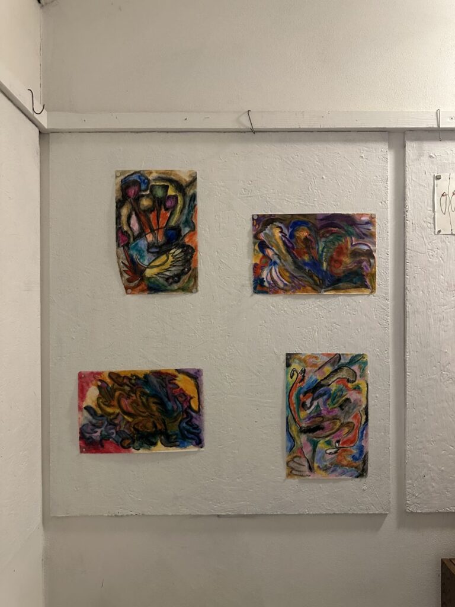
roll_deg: +0.5
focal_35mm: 24
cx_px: 228
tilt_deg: +1.6
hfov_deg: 56.8
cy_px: 304
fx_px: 421
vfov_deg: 71.6
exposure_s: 1/50
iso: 400
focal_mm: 6.86
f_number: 1.78
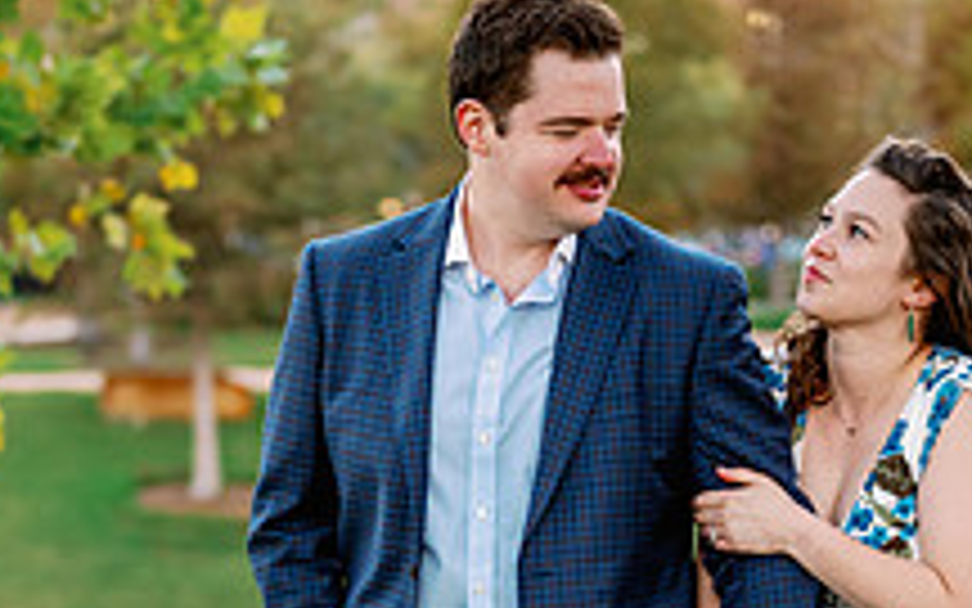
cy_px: 709
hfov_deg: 15.3
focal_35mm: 137
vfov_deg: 9.5
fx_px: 3629
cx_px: 446
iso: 640
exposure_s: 1/500
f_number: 2
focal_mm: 50
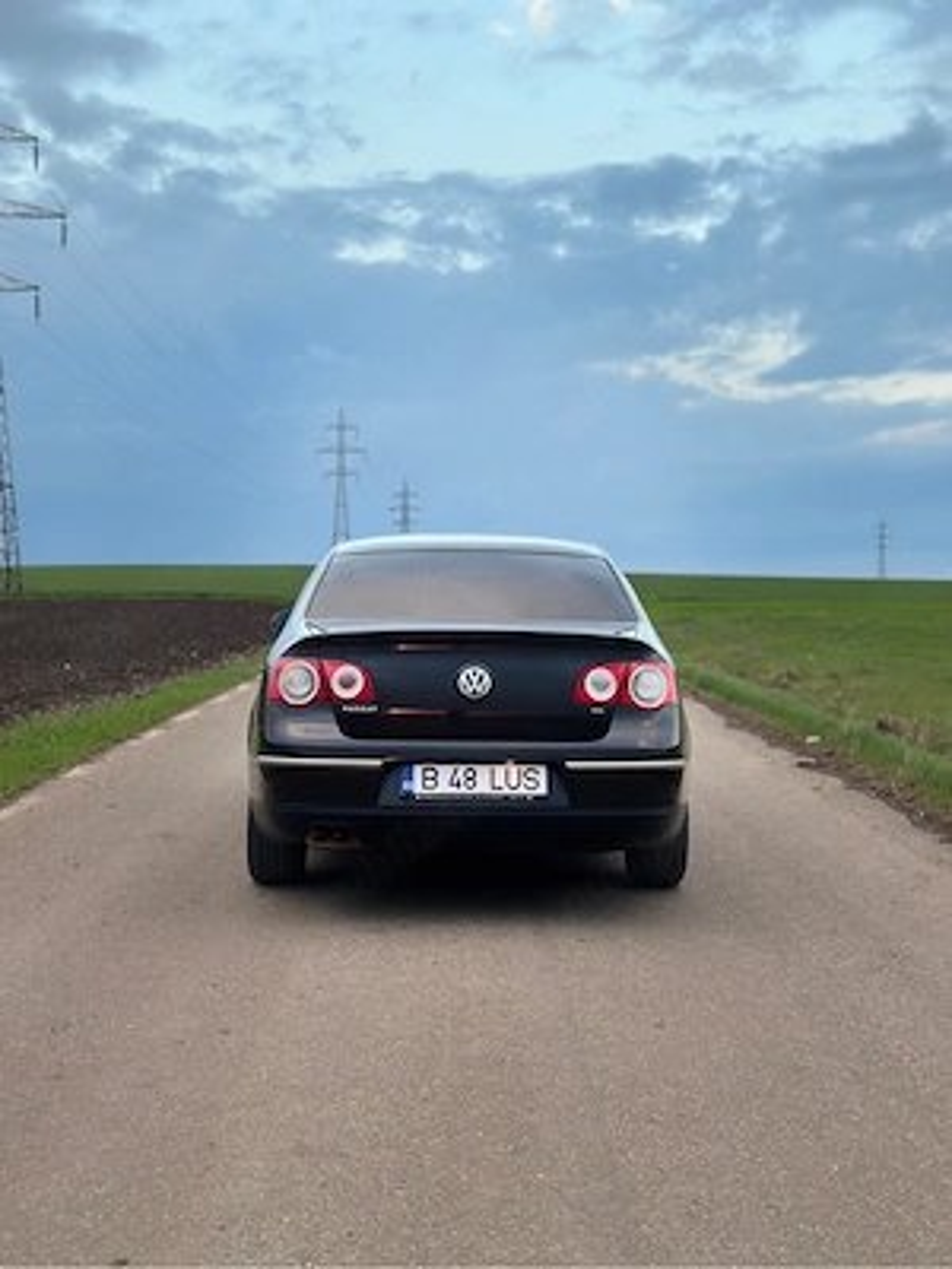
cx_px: 476
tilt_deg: +0.4
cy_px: 634
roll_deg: -1.6
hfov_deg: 30.3
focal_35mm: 48
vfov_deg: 39.7
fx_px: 1760
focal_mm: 6.86
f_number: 1.78
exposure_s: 1/261
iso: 80
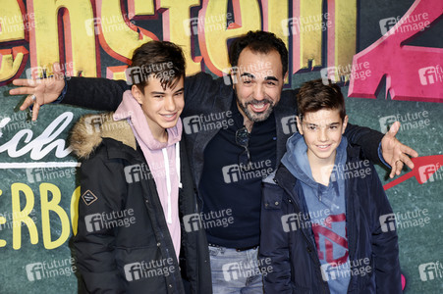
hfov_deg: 22.6
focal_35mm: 90
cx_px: 222
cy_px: 147
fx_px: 1107
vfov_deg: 15.2
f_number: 6.3
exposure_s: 1/160
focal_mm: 60
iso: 1000
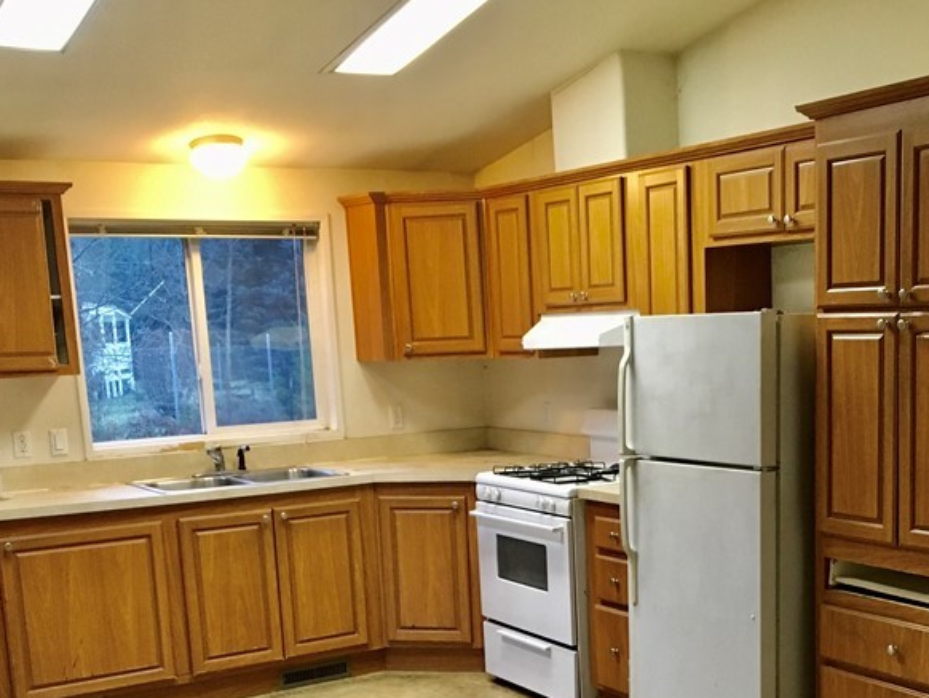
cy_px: 585
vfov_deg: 27.8
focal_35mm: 51
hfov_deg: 37.2
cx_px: 595
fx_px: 1369
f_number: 2.2
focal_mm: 4.15
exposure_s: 1/17
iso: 200
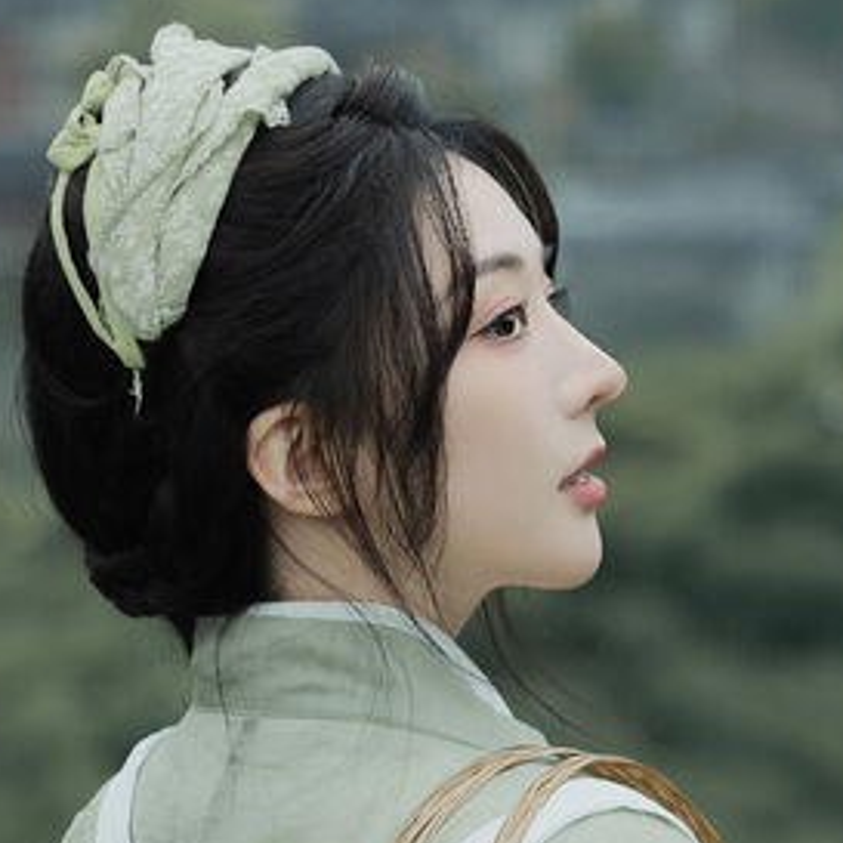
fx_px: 8238
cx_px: 1210
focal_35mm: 299
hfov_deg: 5.8
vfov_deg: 5.8
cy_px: 914
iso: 320
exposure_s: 1/800
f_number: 4
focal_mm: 80
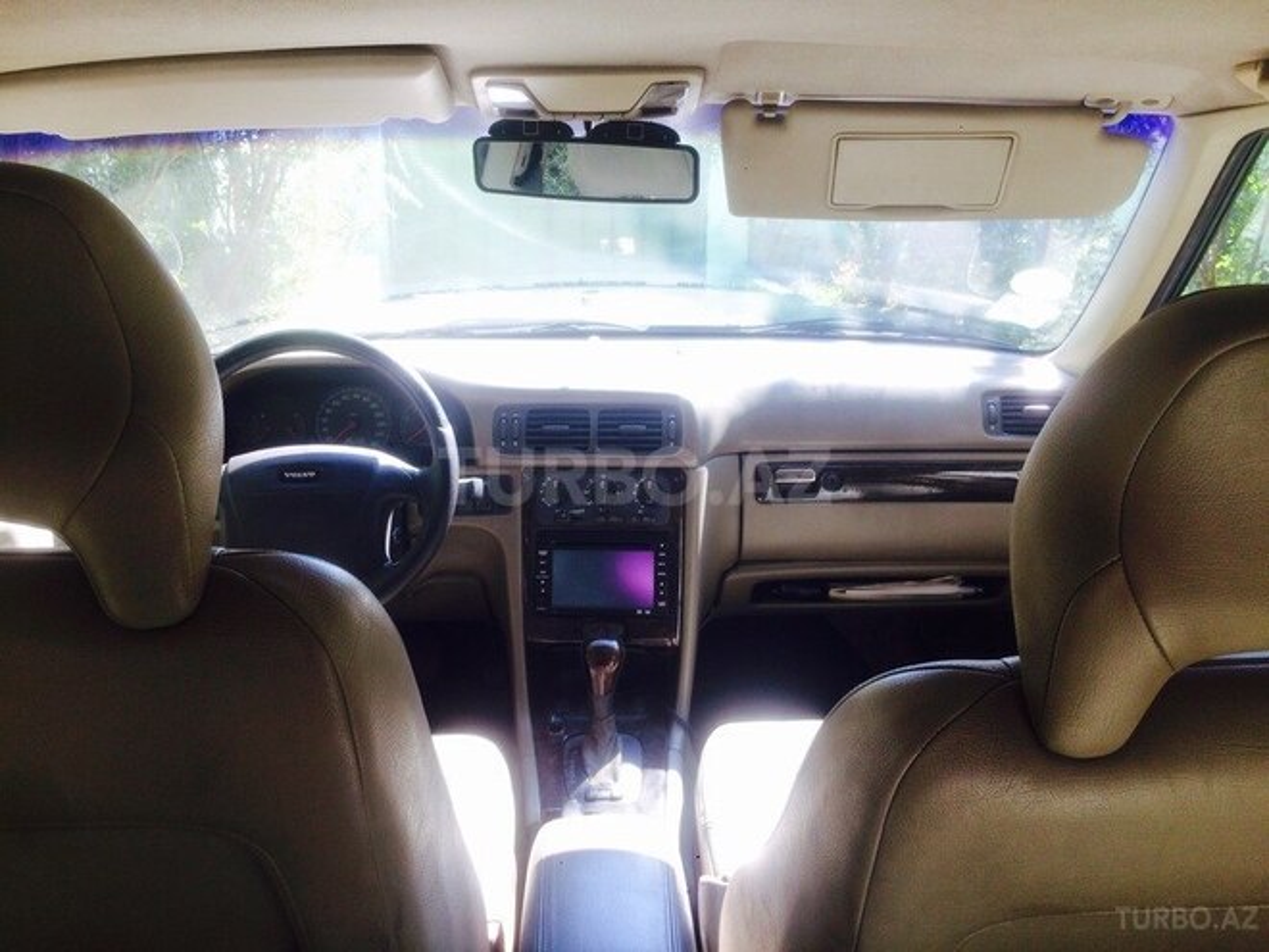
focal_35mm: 29
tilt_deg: -19.1
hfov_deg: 61.7
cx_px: 634
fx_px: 1063
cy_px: 476
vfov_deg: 48.2
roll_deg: -0.1
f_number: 2.2
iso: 32
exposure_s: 1/120
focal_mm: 4.15
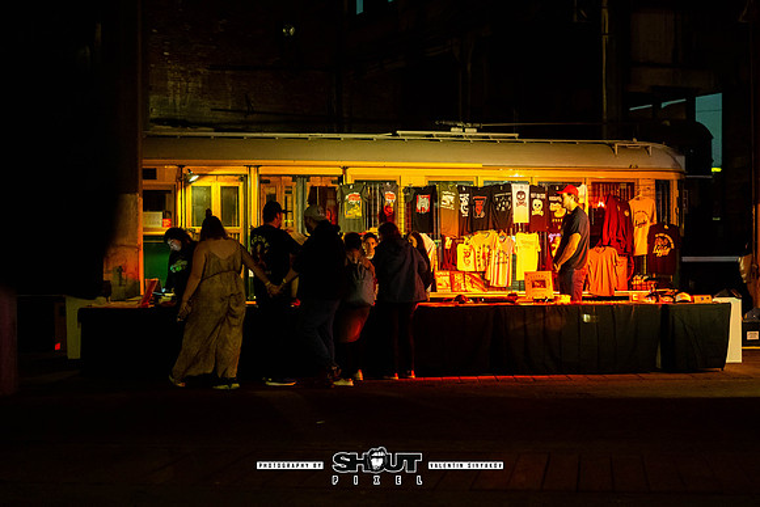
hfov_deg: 34.1
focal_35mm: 59
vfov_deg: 23.2
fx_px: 1237
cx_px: 441
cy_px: 292
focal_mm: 50
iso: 3200
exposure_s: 1/200
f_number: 2
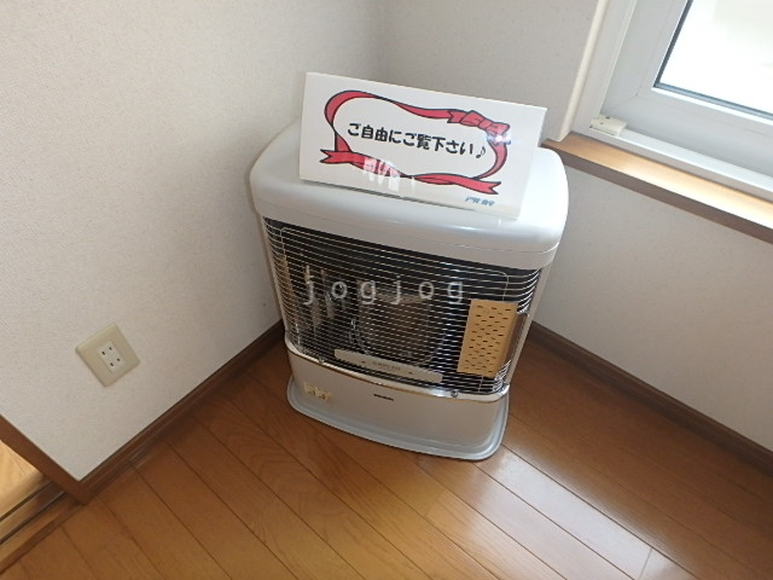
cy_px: 290
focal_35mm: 21
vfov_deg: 63.4
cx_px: 386
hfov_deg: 79.0
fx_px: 469
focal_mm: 3.7
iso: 320
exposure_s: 1/30
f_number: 3.5
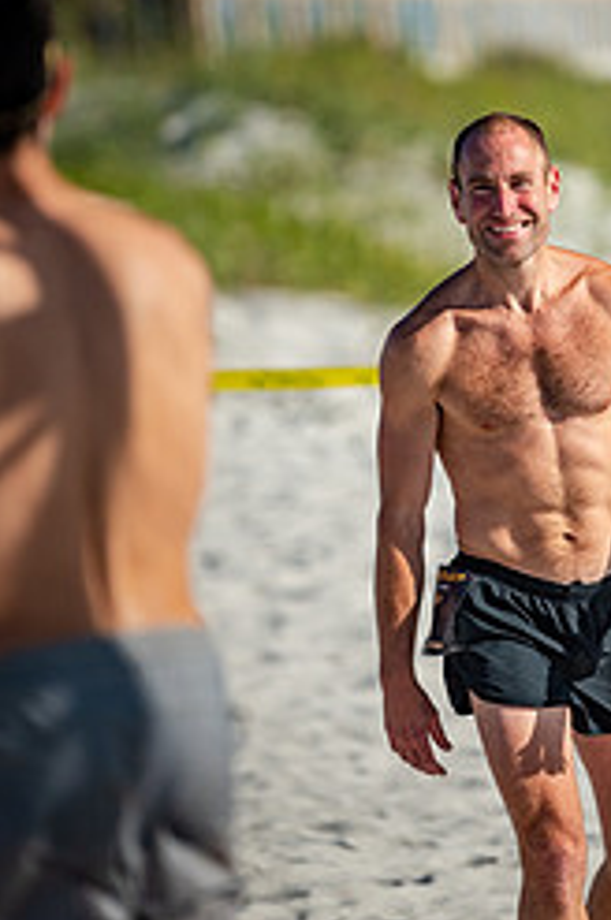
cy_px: 343
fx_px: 9318
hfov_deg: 3.8
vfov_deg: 5.7
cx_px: 496
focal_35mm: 365
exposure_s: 1/4000
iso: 320
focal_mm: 200
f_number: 2.8
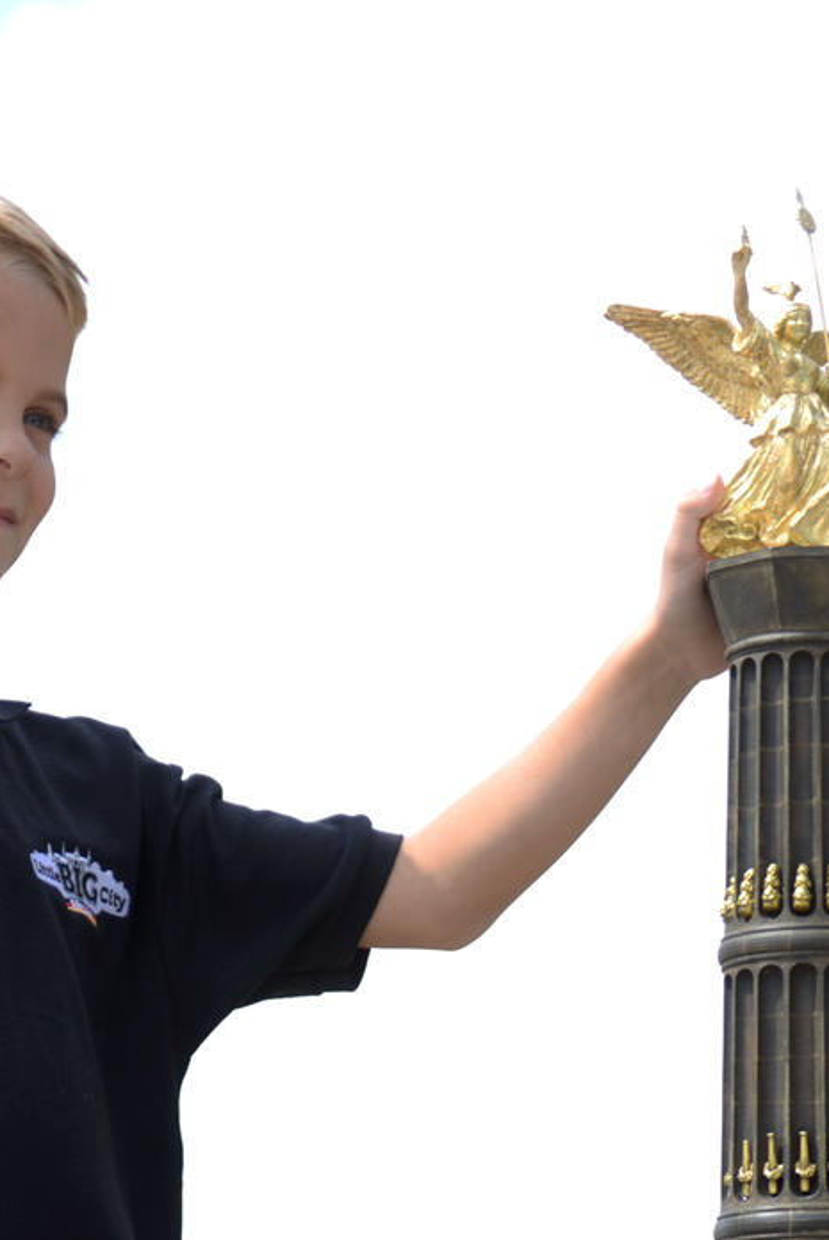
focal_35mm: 160
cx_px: 341
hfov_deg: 8.6
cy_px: 1593
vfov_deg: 12.5
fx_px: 5518
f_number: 2.8
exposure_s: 1/400
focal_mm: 58
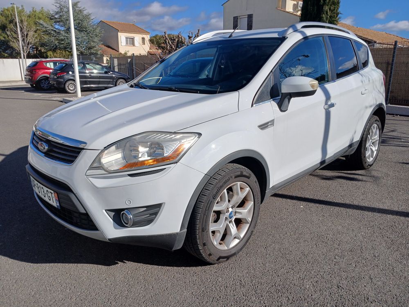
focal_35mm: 26
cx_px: 204
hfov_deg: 67.3
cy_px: 154
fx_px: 307
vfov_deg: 53.1
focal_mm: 3.98
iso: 20
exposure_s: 1/1292
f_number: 1.8
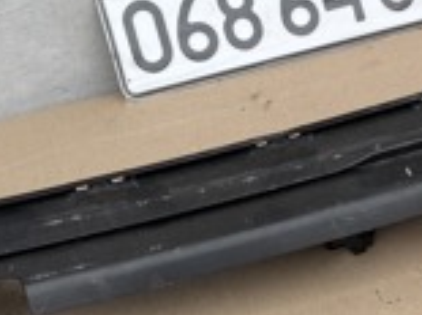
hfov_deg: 19.3
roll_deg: +4.3
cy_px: 122
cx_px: 419
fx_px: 1206
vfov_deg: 14.9
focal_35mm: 99
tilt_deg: -30.9
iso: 80
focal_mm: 6.76
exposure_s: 1/364
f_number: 1.78
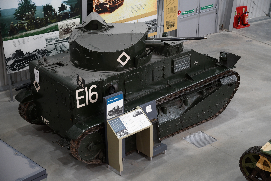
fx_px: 519
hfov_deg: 29.2
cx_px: 136
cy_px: 90
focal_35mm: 69
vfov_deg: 19.7
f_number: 3.5
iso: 400
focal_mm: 46
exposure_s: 1/15
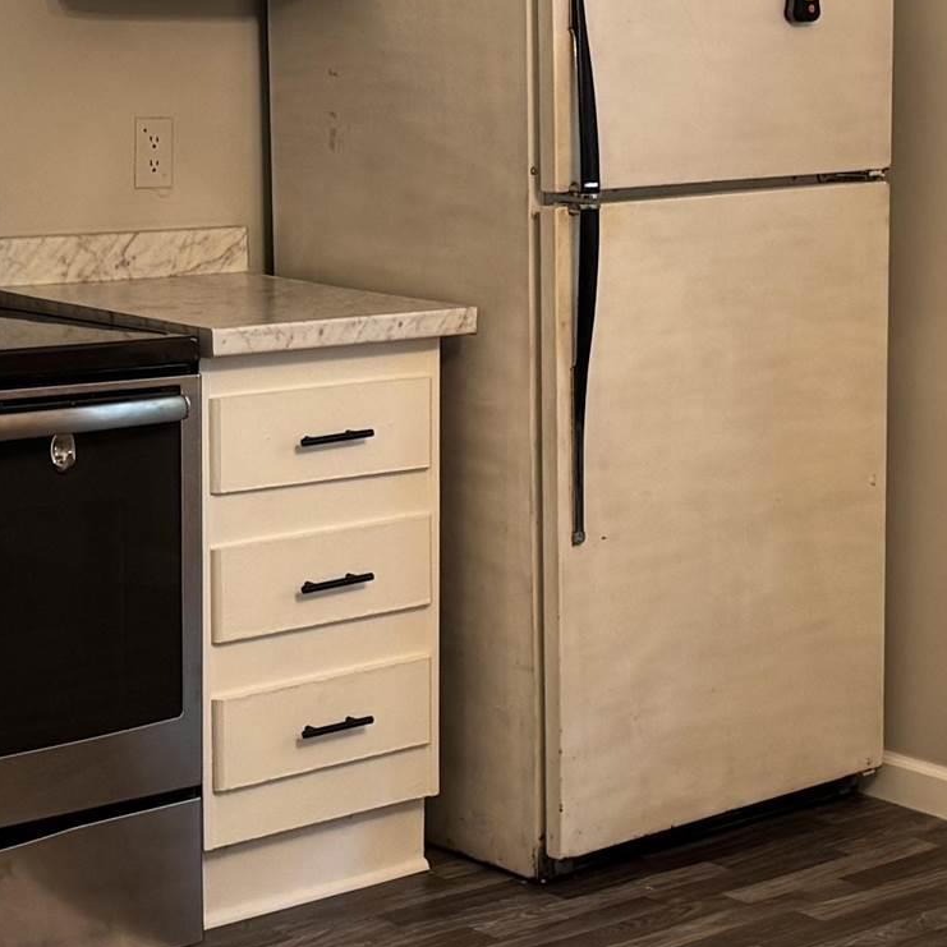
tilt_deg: -9.2
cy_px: 419
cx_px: 691
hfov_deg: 19.6
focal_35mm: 88
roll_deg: -0.9
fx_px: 2724
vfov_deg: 19.7
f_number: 1.78
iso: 250
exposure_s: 1/60
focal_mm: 6.76
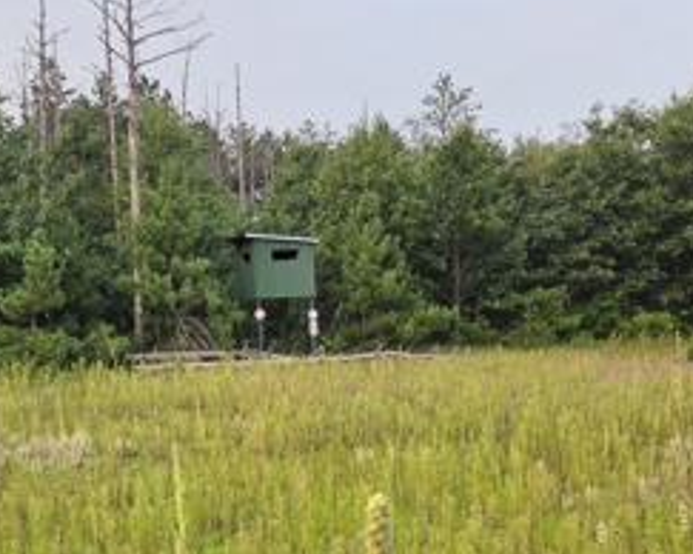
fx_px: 758
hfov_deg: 48.3
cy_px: 354
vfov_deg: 39.8
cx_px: 231
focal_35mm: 37
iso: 40
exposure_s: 1/359
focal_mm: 6.3
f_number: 1.7
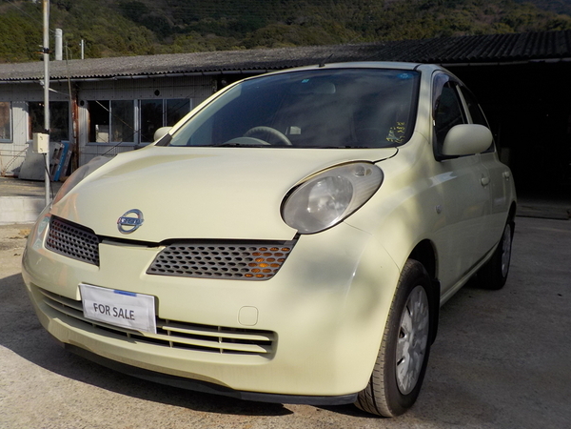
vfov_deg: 44.1
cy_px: 226
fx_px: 528
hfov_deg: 56.8
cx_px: 273
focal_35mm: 32
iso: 125
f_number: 6.6
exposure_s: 1/500
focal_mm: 4.1
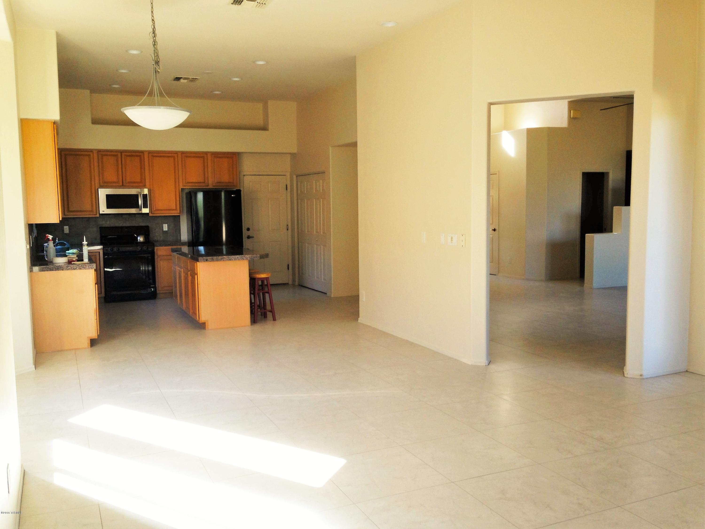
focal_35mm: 33
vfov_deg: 42.9
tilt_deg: -4.6
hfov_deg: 55.4
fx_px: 672
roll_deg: -0.8
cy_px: 264
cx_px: 352
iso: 50
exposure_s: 1/60
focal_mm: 4.12
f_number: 2.4
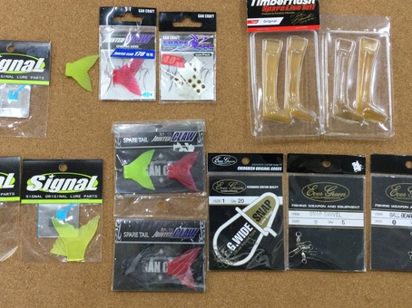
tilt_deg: -85.4
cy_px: 141
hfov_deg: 45.8
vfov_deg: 35.1
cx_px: 190
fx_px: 488
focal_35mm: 41
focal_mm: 3.3
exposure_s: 1/30
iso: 40
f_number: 2.4
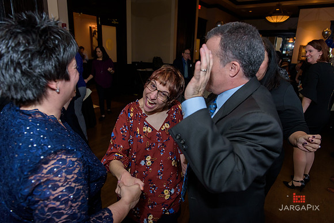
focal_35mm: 24
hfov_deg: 73.7
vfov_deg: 53.2
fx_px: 223
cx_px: 167
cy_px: 112
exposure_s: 1/125
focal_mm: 24
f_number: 3.2
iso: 1250
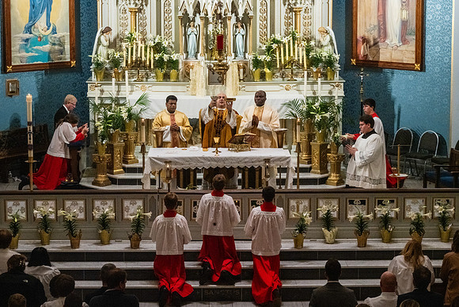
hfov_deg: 20.0
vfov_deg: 13.4
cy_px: 154
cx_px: 230
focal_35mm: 102
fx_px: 1303
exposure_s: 1/60
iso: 5000
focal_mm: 99
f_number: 16
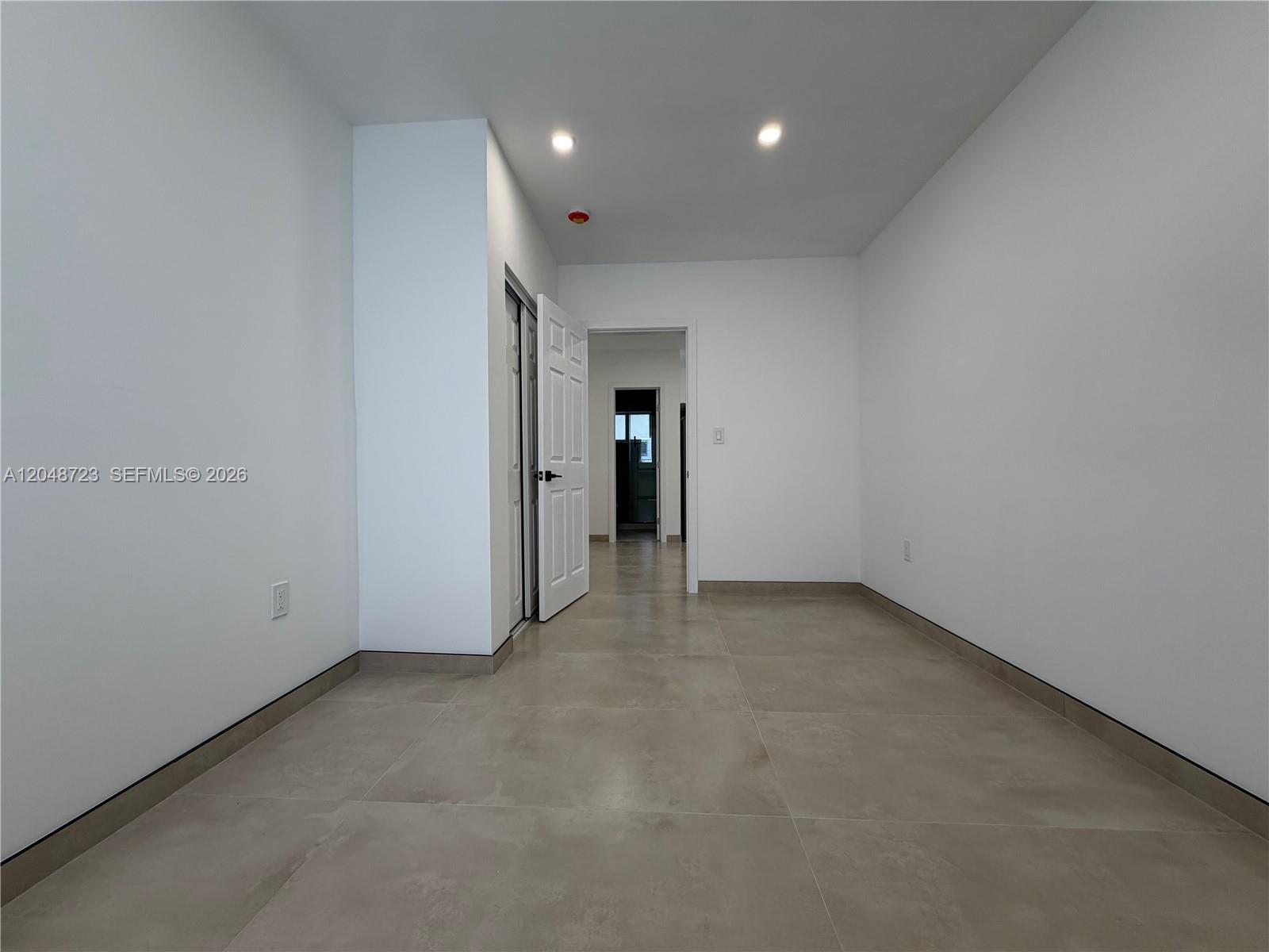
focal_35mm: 14
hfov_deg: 102.1
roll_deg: +0.2
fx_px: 513
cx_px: 634
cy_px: 476
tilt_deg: -1.5
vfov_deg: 85.7
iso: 100
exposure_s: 1/120
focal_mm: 2.22
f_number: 2.2
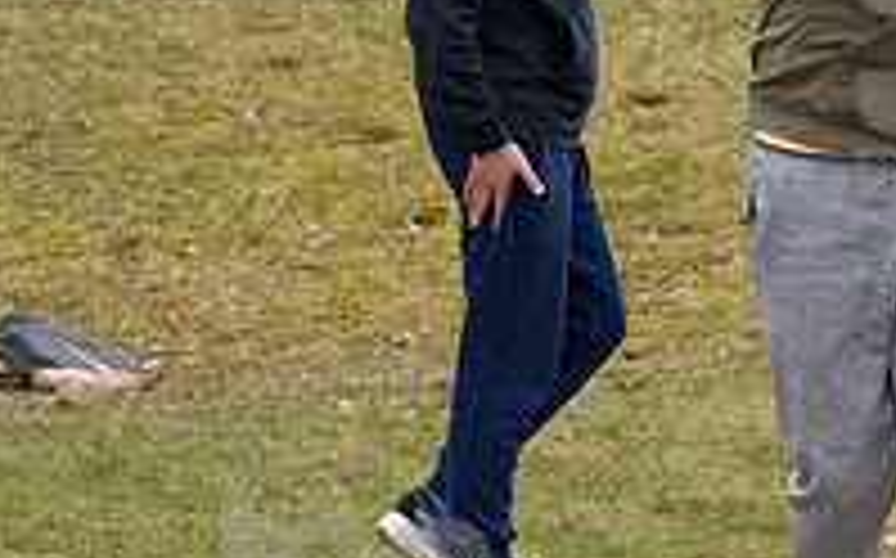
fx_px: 14639
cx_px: 995
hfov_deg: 3.5
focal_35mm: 600
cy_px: 14
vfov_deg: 2.2
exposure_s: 1/1600
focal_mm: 135
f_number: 5
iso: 2000
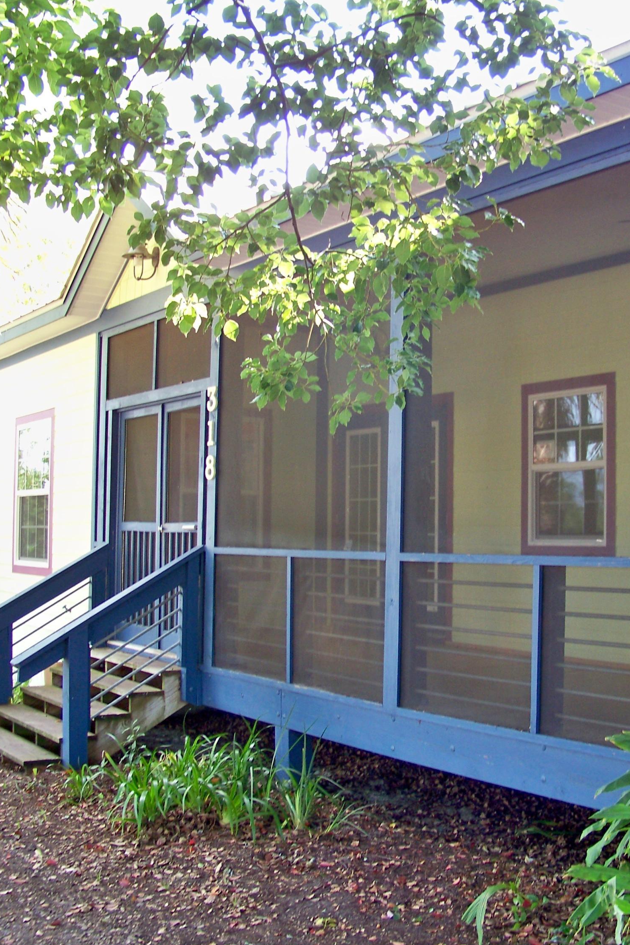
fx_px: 1207
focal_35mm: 46
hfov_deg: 29.1
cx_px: 394
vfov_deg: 42.7
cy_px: 473
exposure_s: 1/30
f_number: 2.8
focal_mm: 5.85
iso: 80
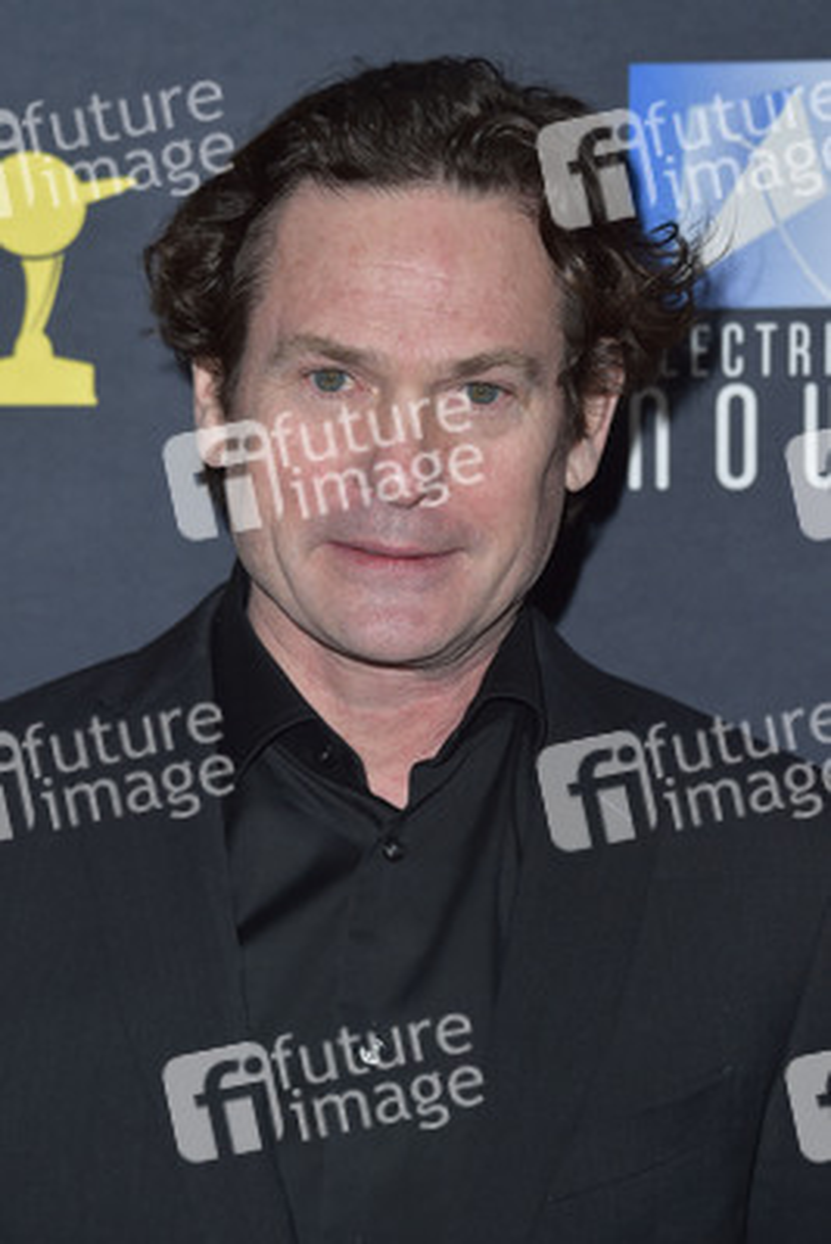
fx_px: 4013
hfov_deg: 11.8
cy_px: 622
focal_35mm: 116
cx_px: 416
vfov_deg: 17.6
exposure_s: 1/250
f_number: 6.3
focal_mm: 116
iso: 250
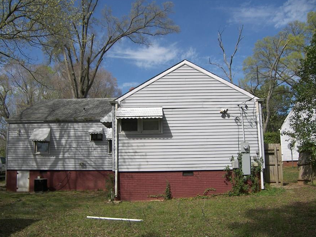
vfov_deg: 49.7
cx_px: 141
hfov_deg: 63.3
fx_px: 256
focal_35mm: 28
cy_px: 128
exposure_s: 1/1250
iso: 50
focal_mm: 5
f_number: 2.8
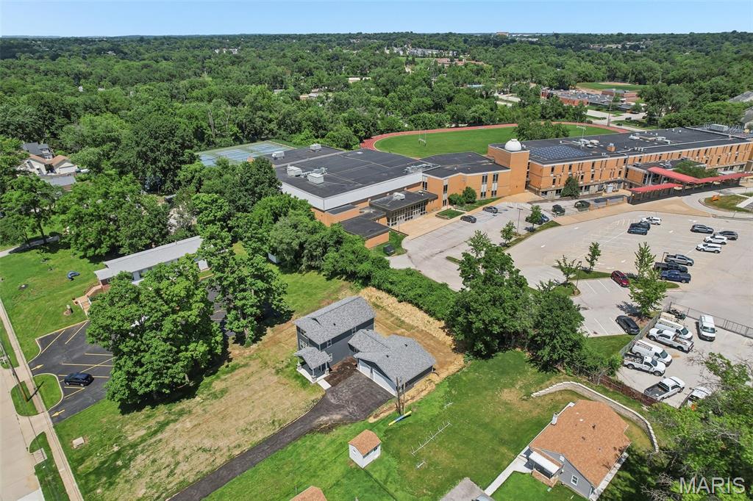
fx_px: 460
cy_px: 250
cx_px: 376
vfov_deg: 57.2
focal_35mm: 22
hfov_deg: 78.6
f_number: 2.8
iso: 110
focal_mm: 8.4
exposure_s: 1/2500
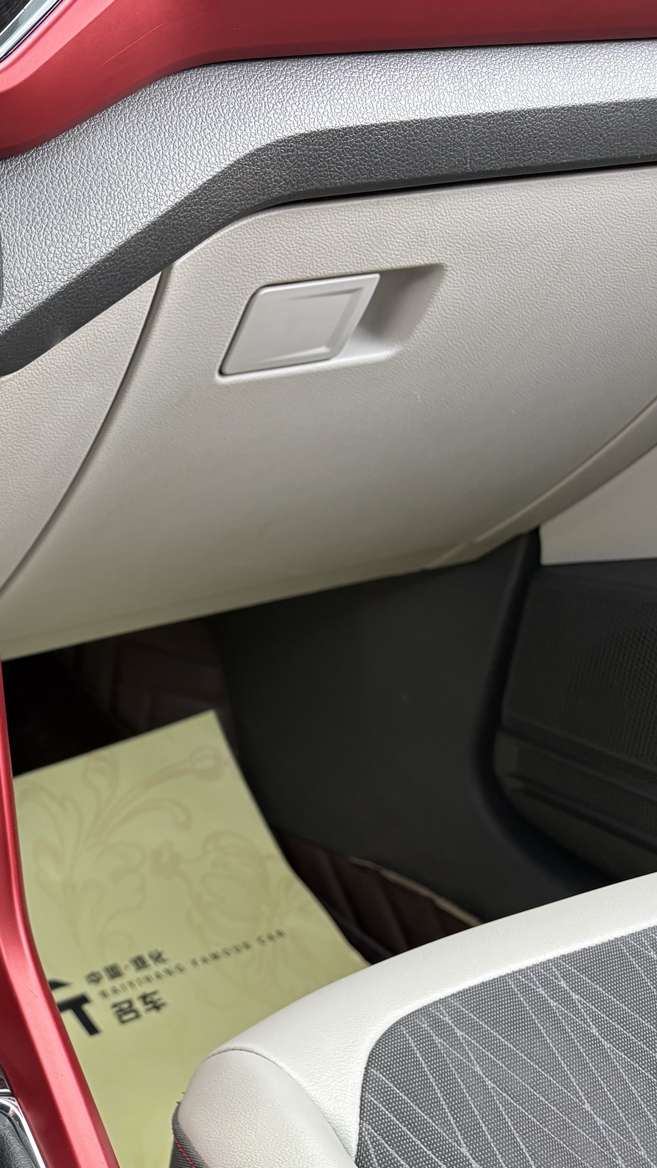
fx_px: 1424
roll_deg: -0.5
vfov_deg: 44.3
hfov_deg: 22.8
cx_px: -221
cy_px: 707
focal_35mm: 46
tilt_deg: -27.5
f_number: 1.6
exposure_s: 1/96
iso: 125
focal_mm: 5.96
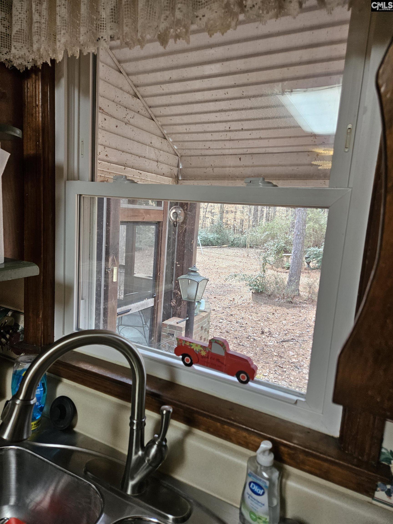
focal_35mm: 23
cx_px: 196
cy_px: 262
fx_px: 348
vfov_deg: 73.9
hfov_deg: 58.9
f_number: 1.8
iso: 200
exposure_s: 1/180
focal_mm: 5.4
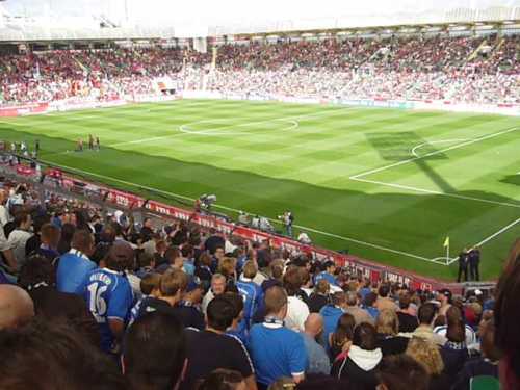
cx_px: 260
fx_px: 526
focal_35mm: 35
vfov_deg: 40.7
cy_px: 195
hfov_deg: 52.6
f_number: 5.6
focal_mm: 5.8
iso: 80
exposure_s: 1/400
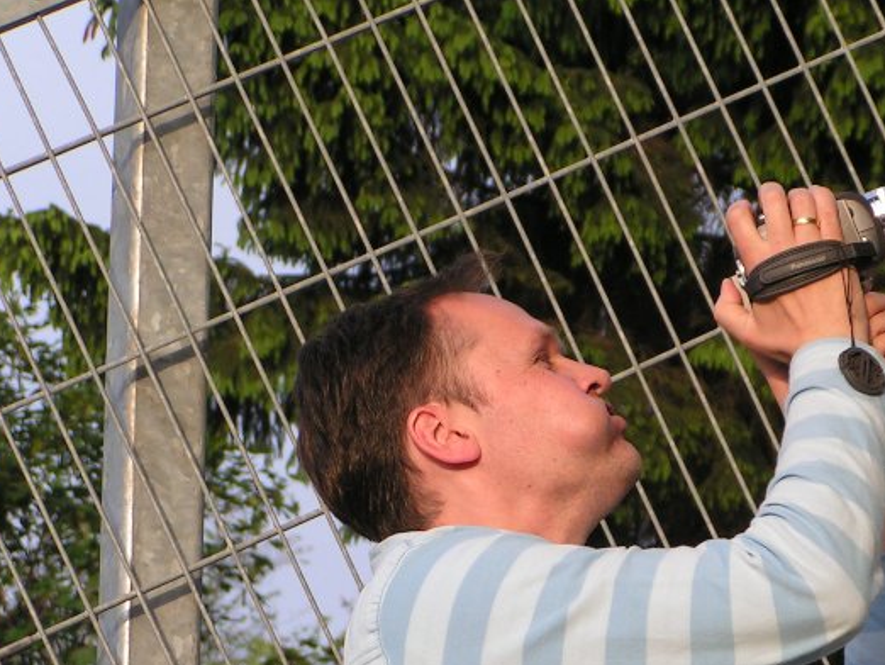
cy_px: 424
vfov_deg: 6.8
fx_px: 5602
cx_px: 571
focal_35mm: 219
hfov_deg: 9.0
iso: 50
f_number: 4.5
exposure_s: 1/160
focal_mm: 21.9
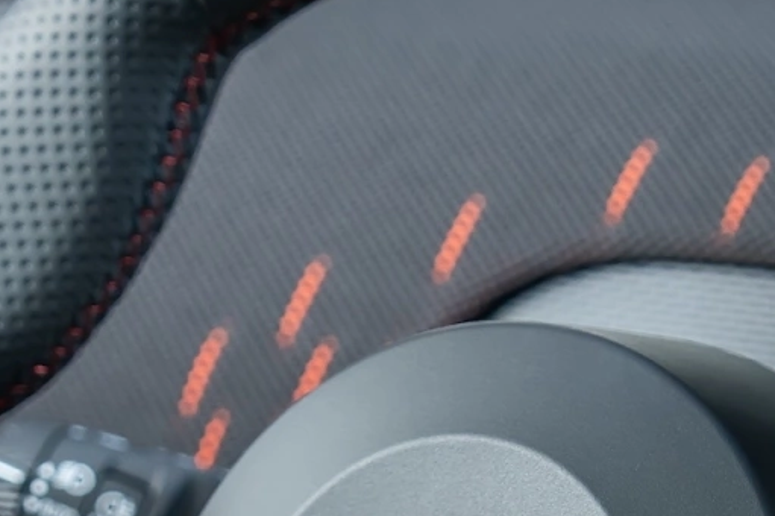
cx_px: 510
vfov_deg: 4.2
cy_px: 694
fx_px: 7078
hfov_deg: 6.3
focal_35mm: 329
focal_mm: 70
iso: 400
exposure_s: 1/100
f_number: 3.2
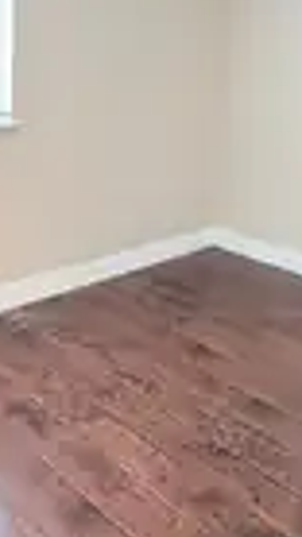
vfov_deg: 43.3
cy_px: 77
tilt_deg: -2.5
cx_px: 136
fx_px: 628
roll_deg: -0.5
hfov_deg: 27.0
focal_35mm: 44
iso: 1000
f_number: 2.2
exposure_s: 1/40
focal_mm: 2.22
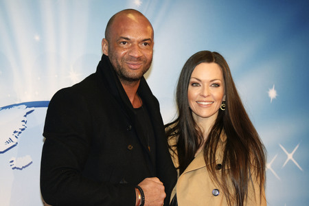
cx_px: 154
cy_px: 103
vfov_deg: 10.8
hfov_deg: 16.1
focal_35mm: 128
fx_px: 1094
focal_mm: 85
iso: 200
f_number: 5
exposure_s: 1/100
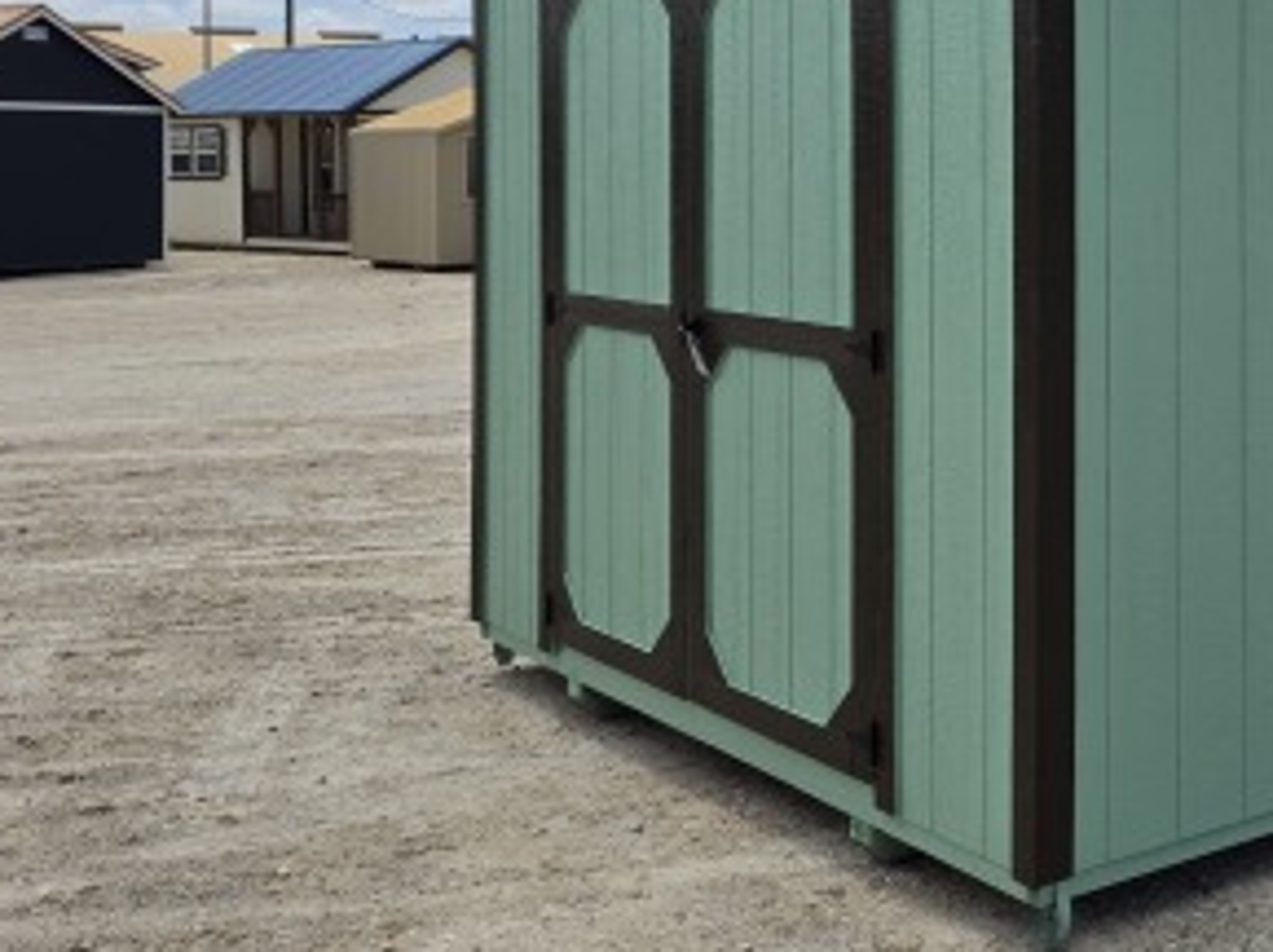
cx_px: 1132
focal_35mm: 51
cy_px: 185
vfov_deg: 27.9
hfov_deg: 35.4
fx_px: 1873
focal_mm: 6.5
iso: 50
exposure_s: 1/7939
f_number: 1.4
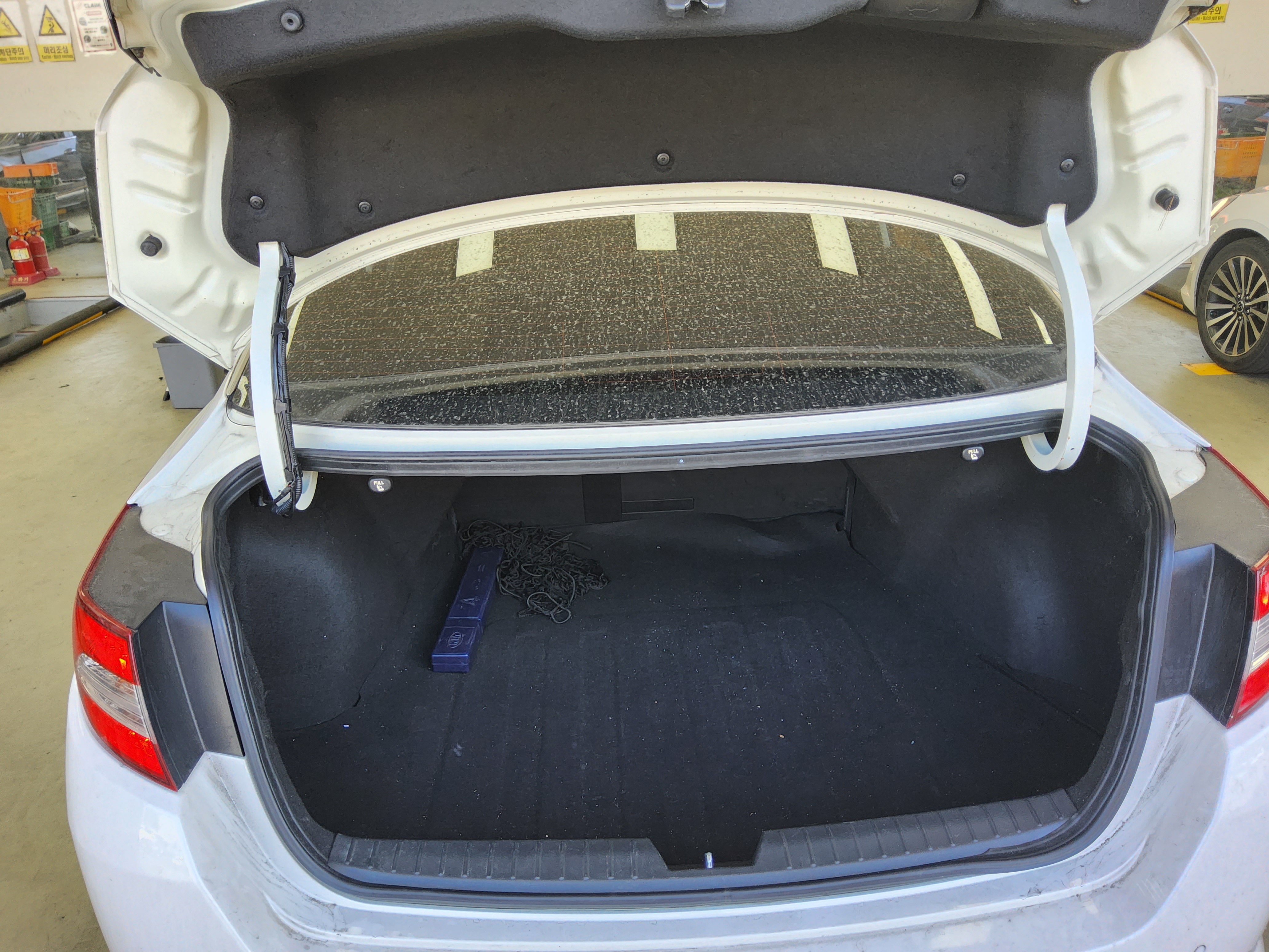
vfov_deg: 54.9
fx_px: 916
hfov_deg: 69.4
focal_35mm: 25
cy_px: 476
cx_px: 634
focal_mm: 3.08
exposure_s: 1/120
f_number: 2
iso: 64
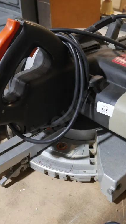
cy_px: 112
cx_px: 72
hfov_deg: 27.1
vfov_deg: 46.4
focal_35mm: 44
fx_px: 261
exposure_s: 1/60
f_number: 3.6
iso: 1000
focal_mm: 15
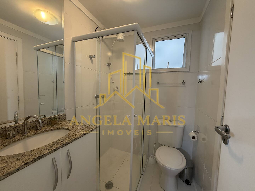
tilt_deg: -4.1
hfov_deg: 102.1
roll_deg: -1.4
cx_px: 128
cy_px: 96
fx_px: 103
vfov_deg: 85.7
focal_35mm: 14
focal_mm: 2.22
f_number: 2.2
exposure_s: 1/60
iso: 200
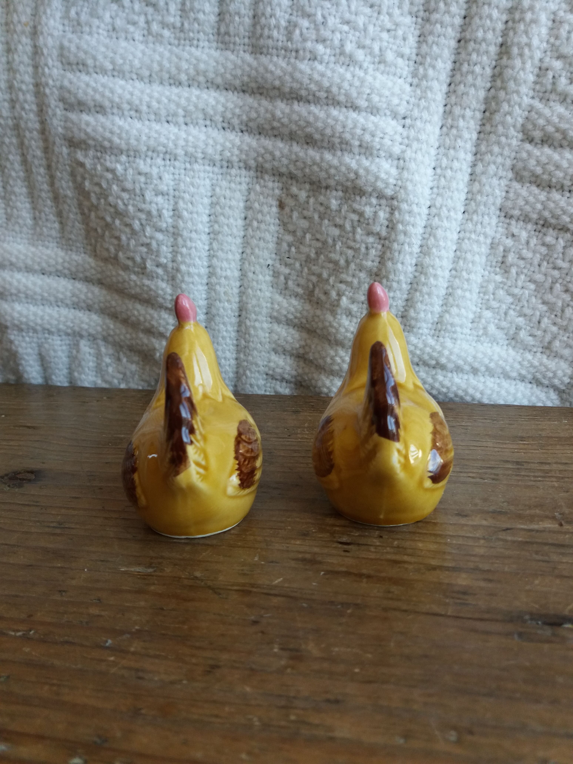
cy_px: 382
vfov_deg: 63.4
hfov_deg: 49.7
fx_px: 618
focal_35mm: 28
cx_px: 286
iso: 64
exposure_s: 1/120
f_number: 1.9
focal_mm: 3.7
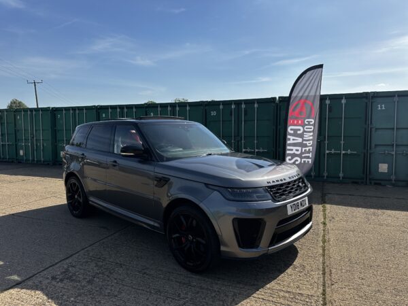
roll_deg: -0.7
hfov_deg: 71.6
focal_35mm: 24
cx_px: 204
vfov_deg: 56.8
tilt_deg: -6.4
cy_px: 153
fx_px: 283
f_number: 1.78
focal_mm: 6.86
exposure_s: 1/5263
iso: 80
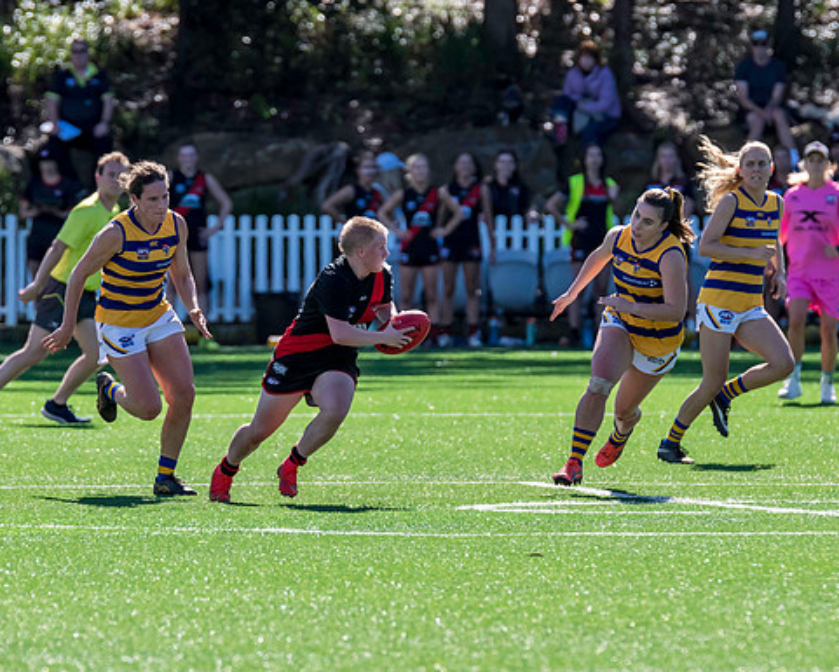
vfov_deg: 2.6
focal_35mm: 605
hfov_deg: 3.2
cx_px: 375
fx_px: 15026
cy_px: 329
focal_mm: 420
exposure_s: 1/2000
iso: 800
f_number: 7.1
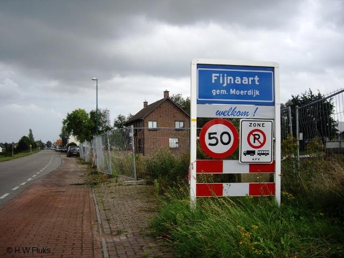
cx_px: 172
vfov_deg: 37.7
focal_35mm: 38
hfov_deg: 49.0
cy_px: 129
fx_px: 378
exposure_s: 1/320
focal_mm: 7.9
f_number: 2.8
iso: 64
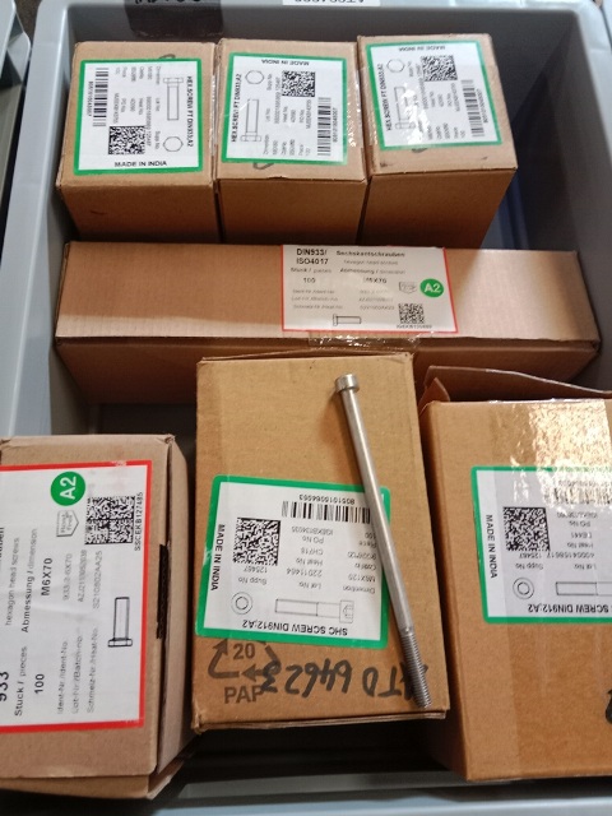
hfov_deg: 51.4
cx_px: 306
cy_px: 408
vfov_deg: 65.3
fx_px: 636
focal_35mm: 27
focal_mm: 3.65
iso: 578
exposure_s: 1/20
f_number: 2.2
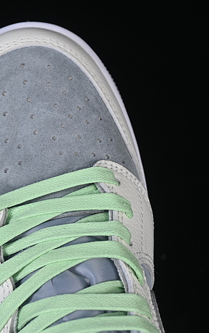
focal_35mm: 115
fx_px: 1048
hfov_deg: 11.3
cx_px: 20
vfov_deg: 18.1
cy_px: 166
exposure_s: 1/80
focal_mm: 50
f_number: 7.1
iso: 160
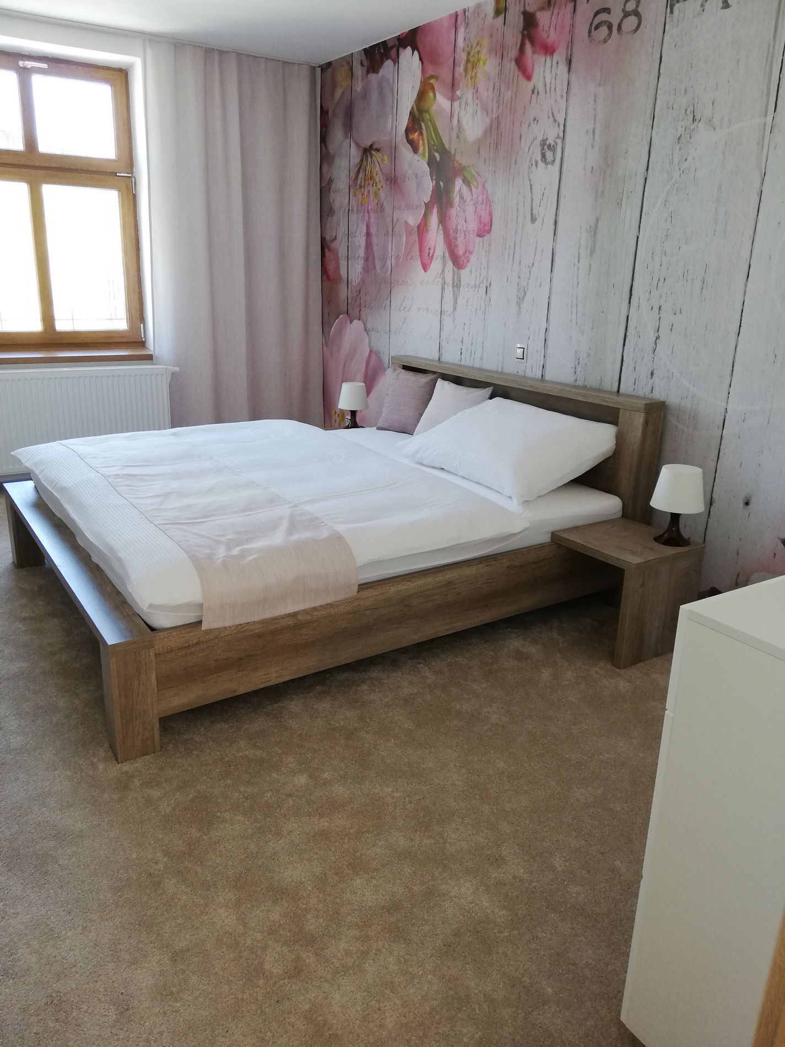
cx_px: 392
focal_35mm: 26
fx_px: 786
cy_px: 524
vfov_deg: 67.3
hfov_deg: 53.1
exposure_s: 1/40
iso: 160
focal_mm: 3.81
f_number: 2.2
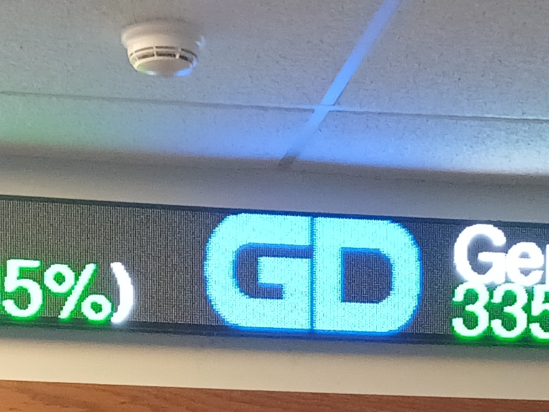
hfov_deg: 15.1
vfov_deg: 10.3
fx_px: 2077
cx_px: 293
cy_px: 871
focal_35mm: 131
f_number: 1.8
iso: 200
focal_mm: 3.98
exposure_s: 1/30
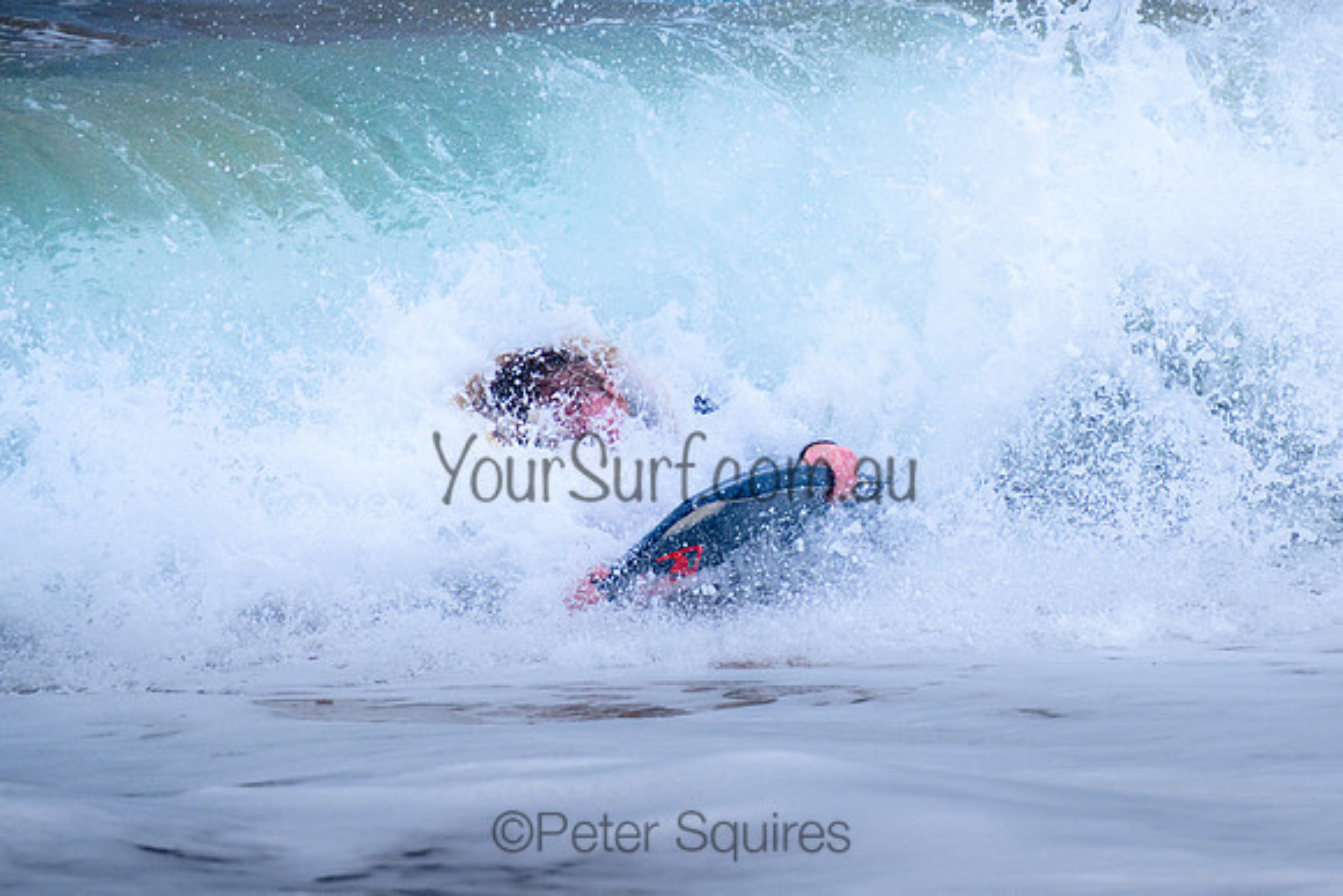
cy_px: 280
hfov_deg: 3.7
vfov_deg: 2.5
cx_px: 924
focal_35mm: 550
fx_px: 20527
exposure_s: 1/2000
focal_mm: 400
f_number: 5.6
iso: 640
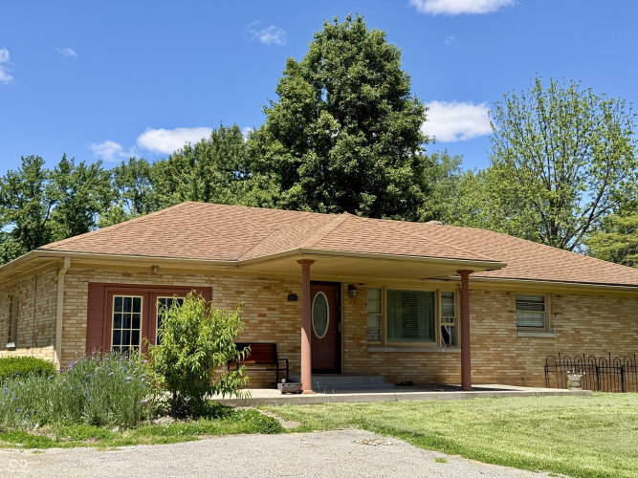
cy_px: 239
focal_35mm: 48
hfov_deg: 39.7
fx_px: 885
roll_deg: +0.0
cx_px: 319
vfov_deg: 30.3
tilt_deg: +7.6
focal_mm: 6.76
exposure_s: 1/3226
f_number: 1.78
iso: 64
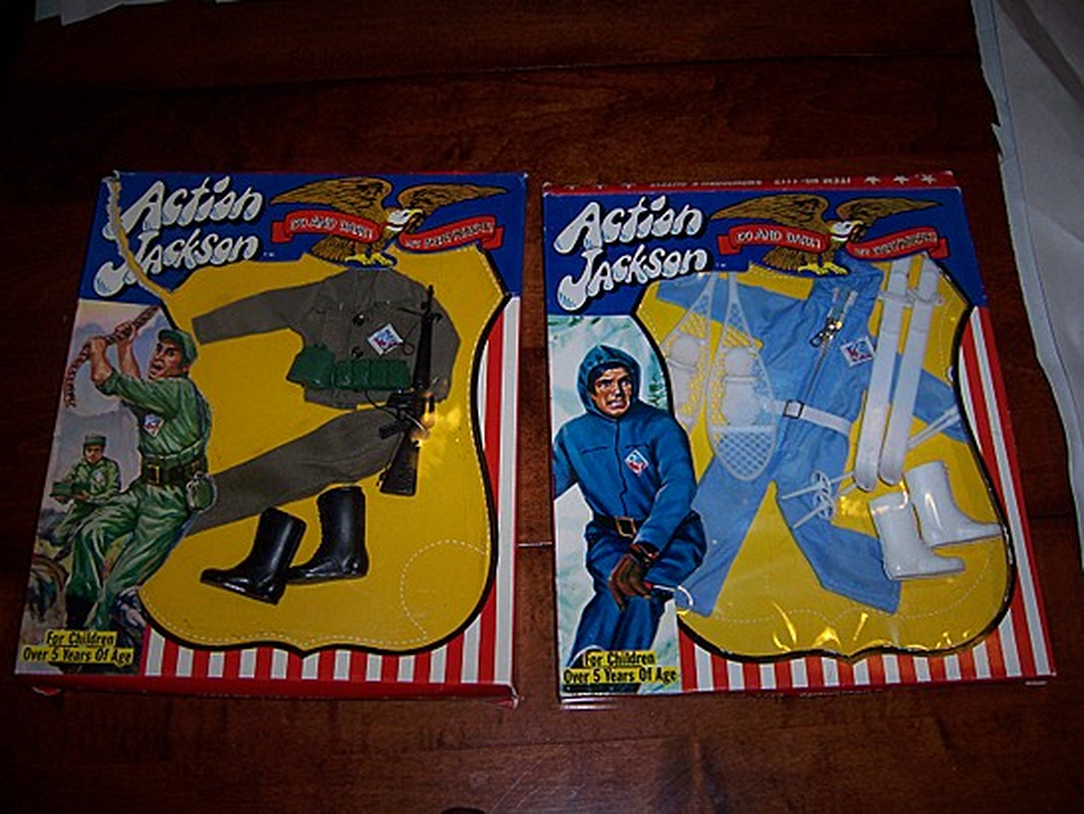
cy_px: 407
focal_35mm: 36
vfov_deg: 39.7
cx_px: 542
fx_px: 1128
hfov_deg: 51.3
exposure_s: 1/60
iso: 80
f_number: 2.8
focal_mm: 6.2
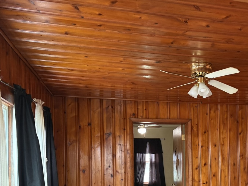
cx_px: 187
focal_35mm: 42
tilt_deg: +0.7
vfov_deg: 33.1
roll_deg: +0.9
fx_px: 301
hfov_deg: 43.3
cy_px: 155
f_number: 1.78
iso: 250
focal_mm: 6.76
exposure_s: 1/60
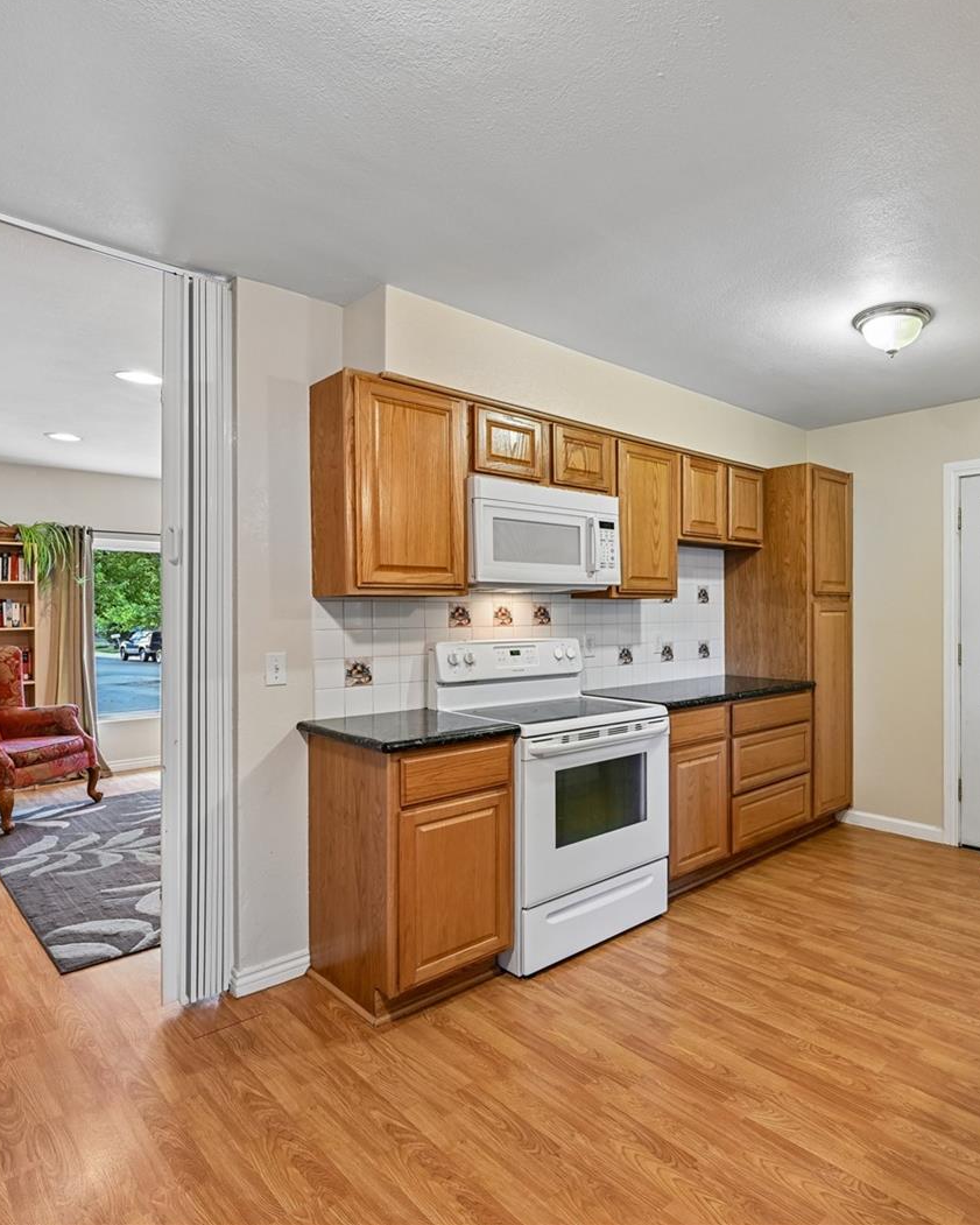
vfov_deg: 80.4
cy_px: 605
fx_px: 725
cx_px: 679
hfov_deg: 65.7
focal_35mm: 20
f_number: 8
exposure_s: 1/8
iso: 400
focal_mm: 14
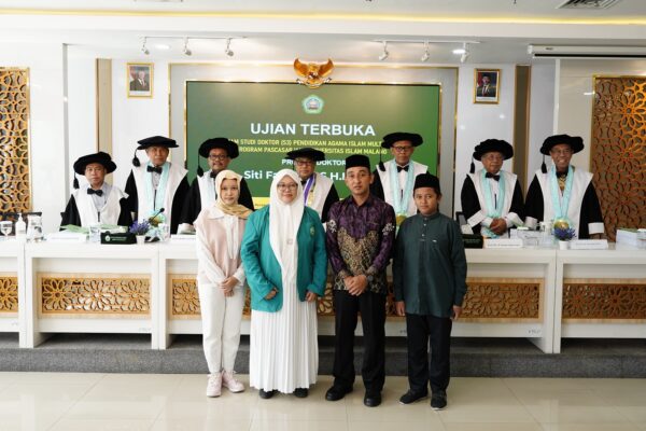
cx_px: 323
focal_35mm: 34
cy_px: 216
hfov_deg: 55.8
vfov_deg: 38.9
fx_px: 610
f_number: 4.5
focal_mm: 34
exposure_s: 1/60
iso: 500
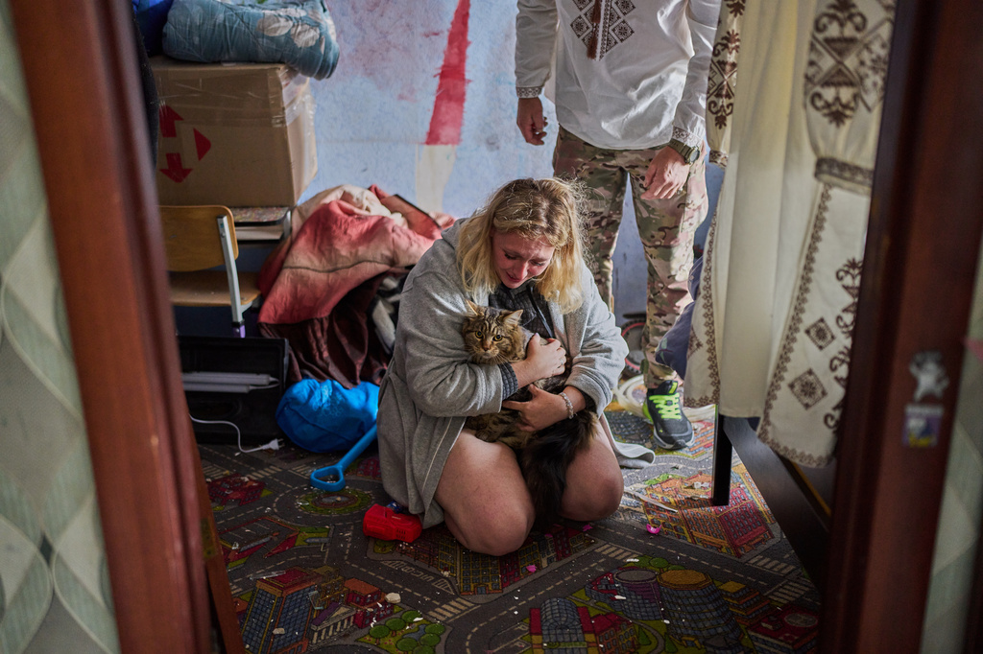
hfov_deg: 54.4
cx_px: 492
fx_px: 955
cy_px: 327
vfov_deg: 37.8
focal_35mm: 35
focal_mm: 35
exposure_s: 1/200
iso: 1250
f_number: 1.4
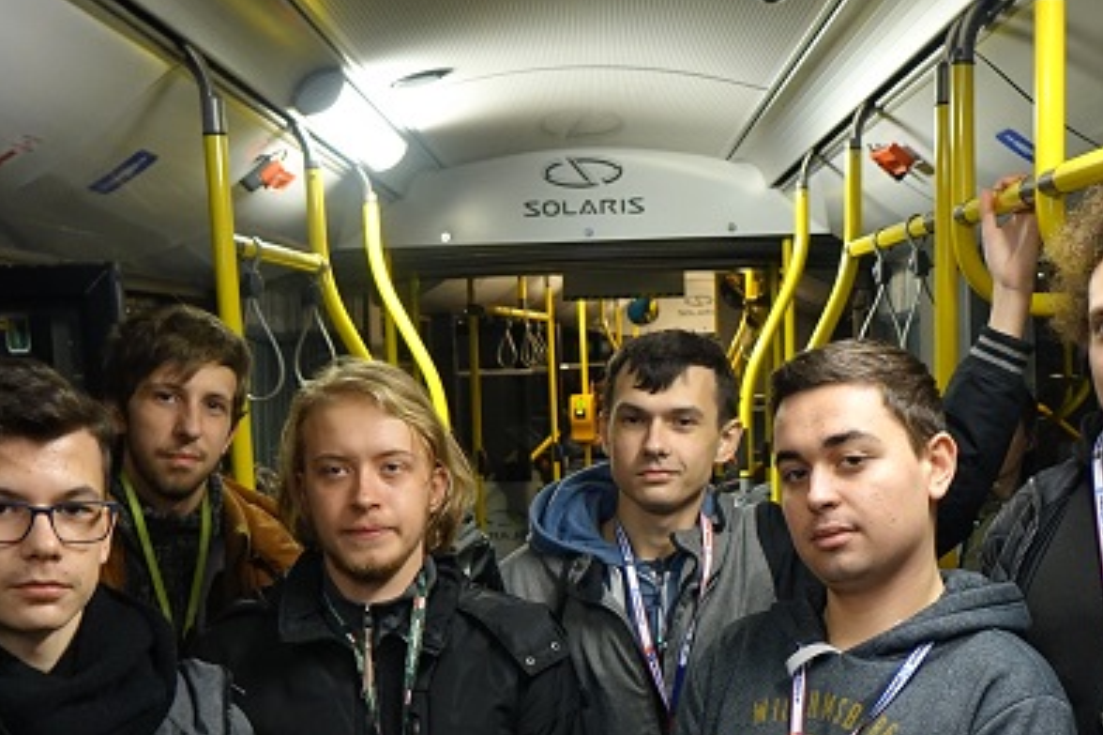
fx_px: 1501
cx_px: 667
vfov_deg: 26.8
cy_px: 615
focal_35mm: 49
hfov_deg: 40.2
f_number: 2.8
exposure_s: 1/15
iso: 800
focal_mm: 8.8
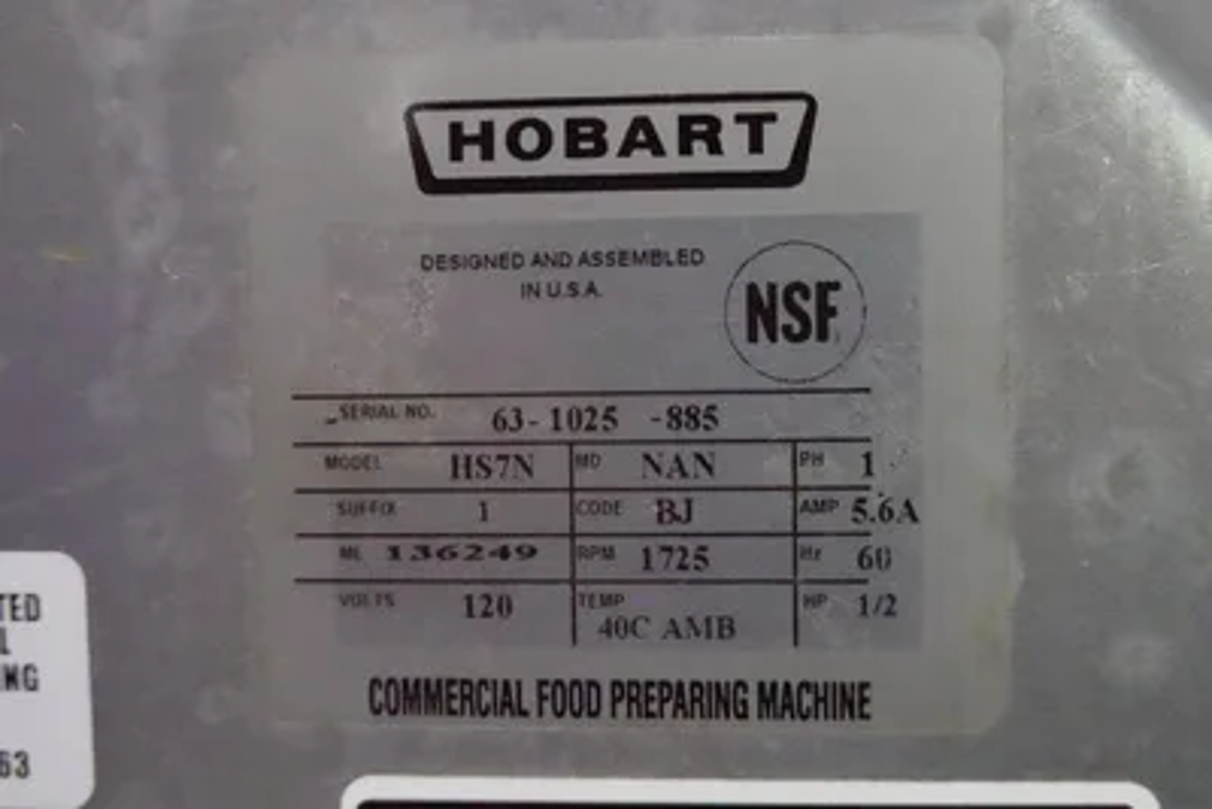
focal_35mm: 47
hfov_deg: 41.9
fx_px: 1583
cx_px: 606
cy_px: 404
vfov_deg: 28.7
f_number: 4
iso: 10000
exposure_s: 1/640
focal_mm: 17.53
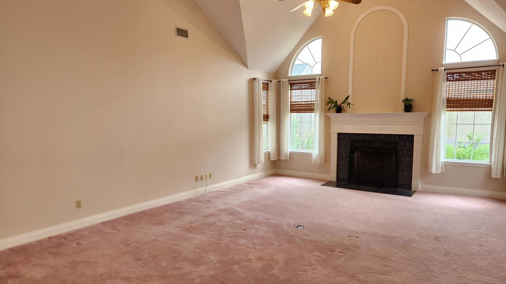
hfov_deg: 71.9
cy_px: 150
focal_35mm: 26
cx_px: 256
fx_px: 349
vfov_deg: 44.4
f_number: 1.8
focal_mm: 5.4
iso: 100
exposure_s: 1/120
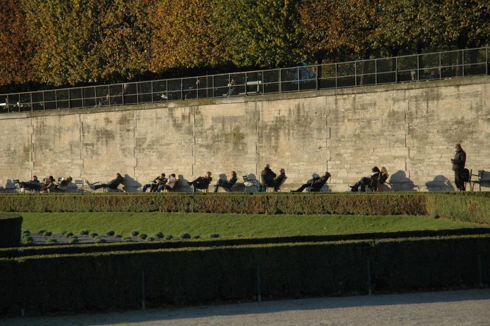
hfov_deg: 19.5
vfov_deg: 13.0
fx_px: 1428
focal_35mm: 105
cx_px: 245
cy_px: 163
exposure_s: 1/500
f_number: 5.6
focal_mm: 70
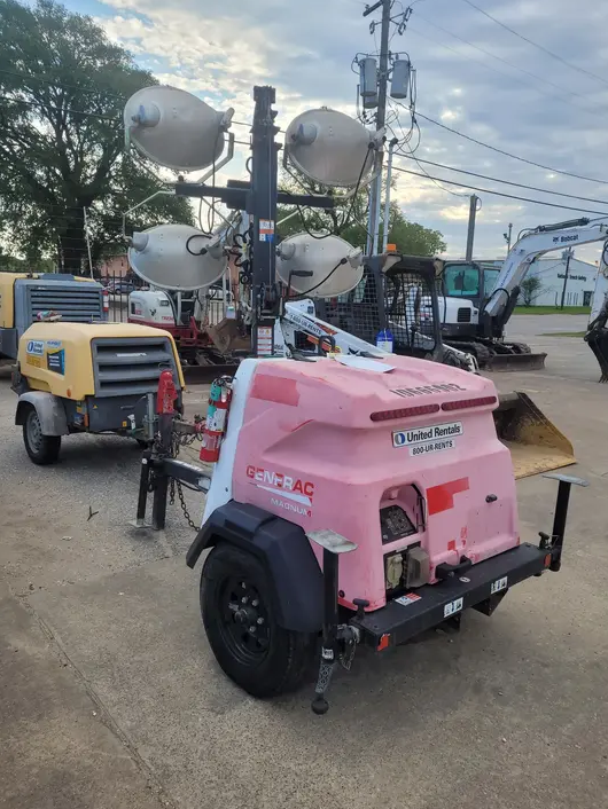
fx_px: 632
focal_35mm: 27
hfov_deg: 51.4
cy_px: 397
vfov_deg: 65.3
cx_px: 313
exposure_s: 1/1030
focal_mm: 5.4
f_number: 1.8
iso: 40
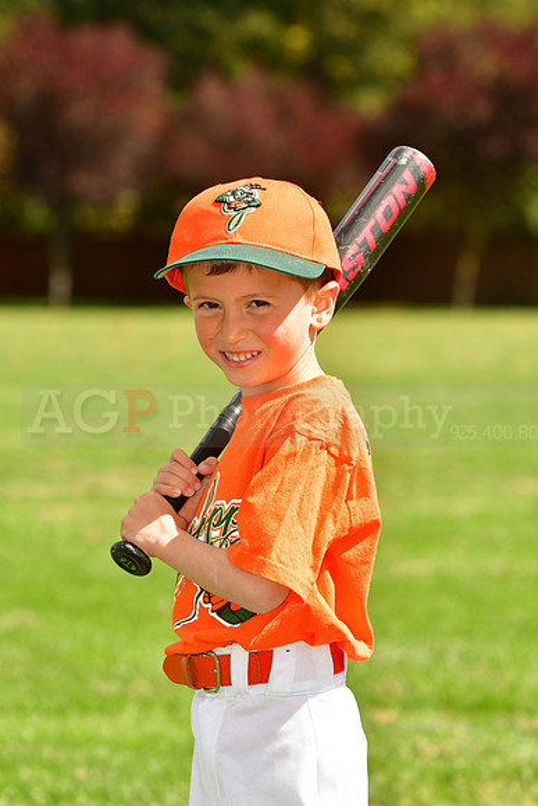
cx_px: 269
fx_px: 4200
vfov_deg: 11.0
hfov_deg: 7.3
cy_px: 403
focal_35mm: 188
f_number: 5
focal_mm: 125
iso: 200
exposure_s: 1/800
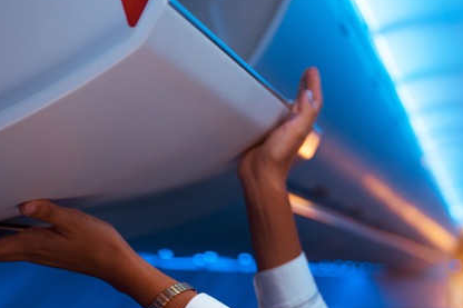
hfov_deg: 15.9
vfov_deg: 10.9
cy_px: 330
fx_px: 1594
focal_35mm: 124
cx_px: 540
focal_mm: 43
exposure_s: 1/125
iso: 800
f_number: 2.8
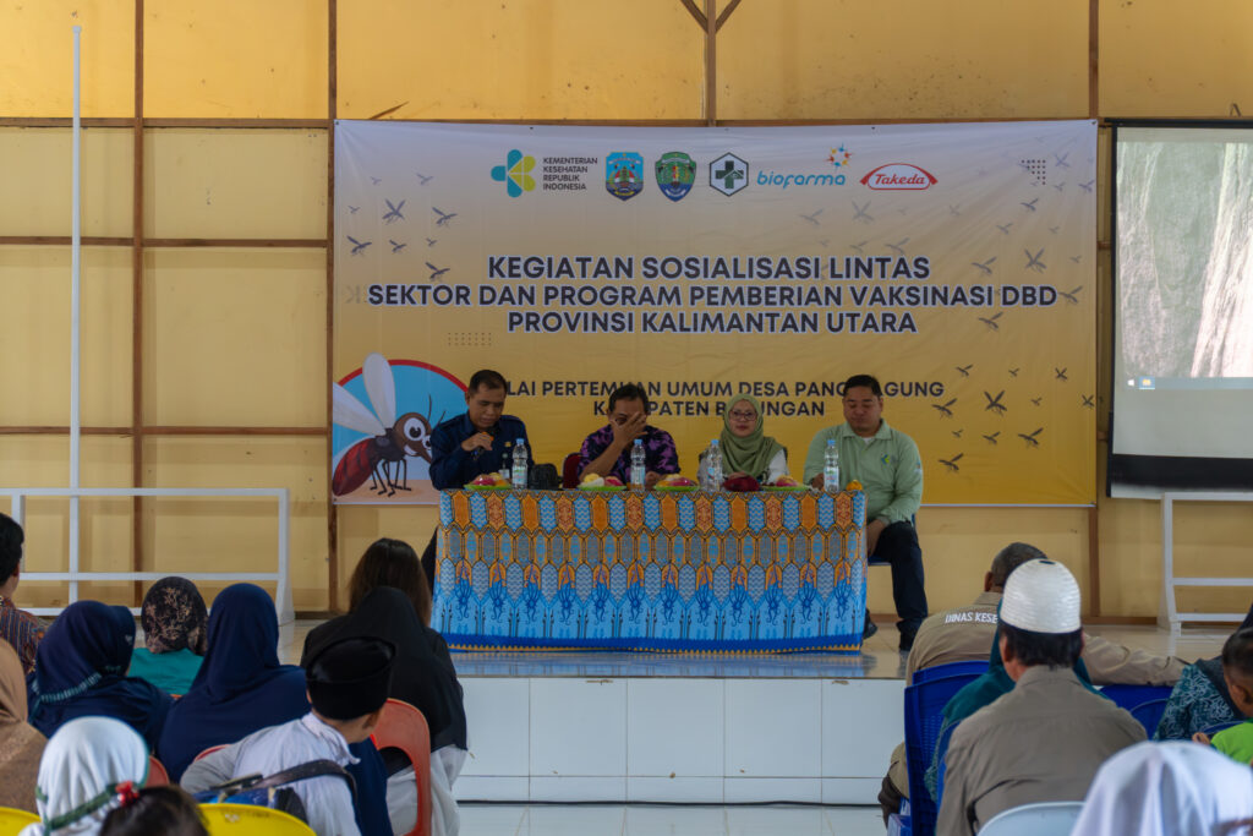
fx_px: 3811
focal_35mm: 110
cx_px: 626
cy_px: 418
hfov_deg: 18.7
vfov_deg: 12.5
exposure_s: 1/100
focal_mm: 73
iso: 1250
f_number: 4
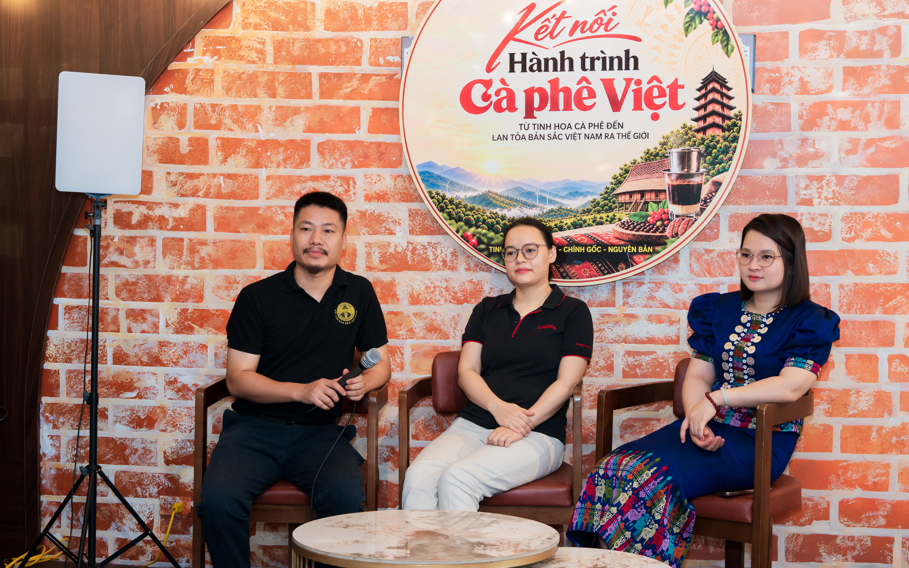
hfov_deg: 34.5
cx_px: 500
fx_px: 1462
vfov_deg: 22.0
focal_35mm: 59
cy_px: 288
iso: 1600
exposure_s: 1/125
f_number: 5
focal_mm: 45
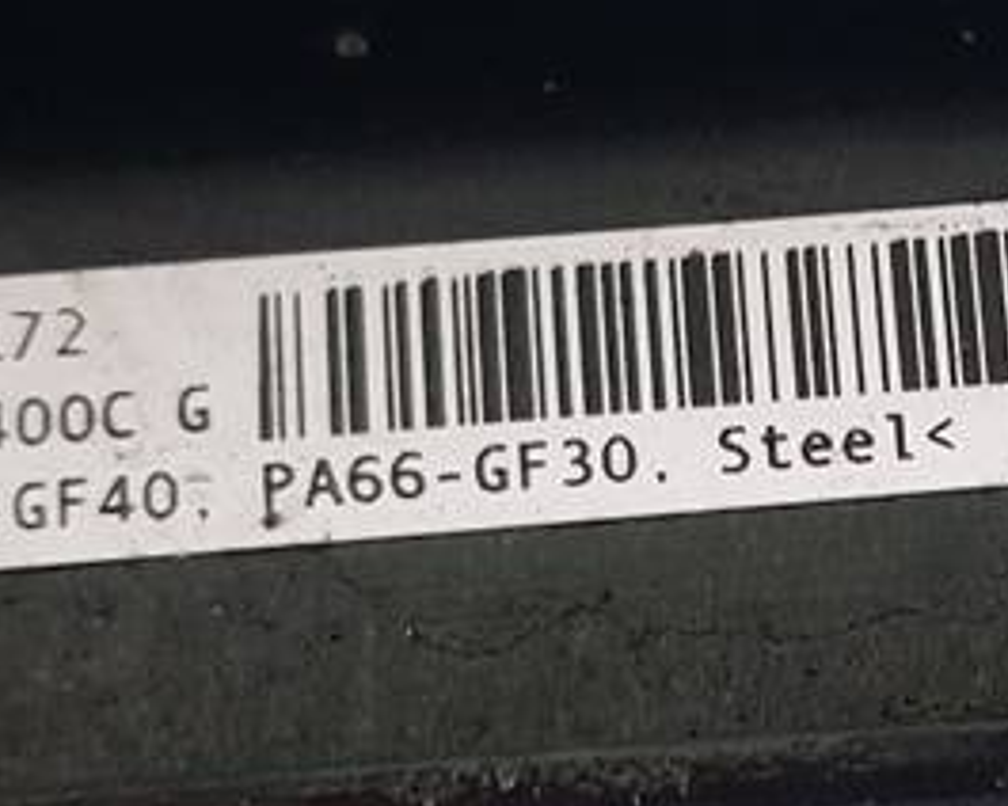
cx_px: 1092
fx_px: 2924
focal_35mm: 98
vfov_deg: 15.7
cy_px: 513
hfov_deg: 18.8
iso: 200
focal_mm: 4.2
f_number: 1.7
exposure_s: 1/33
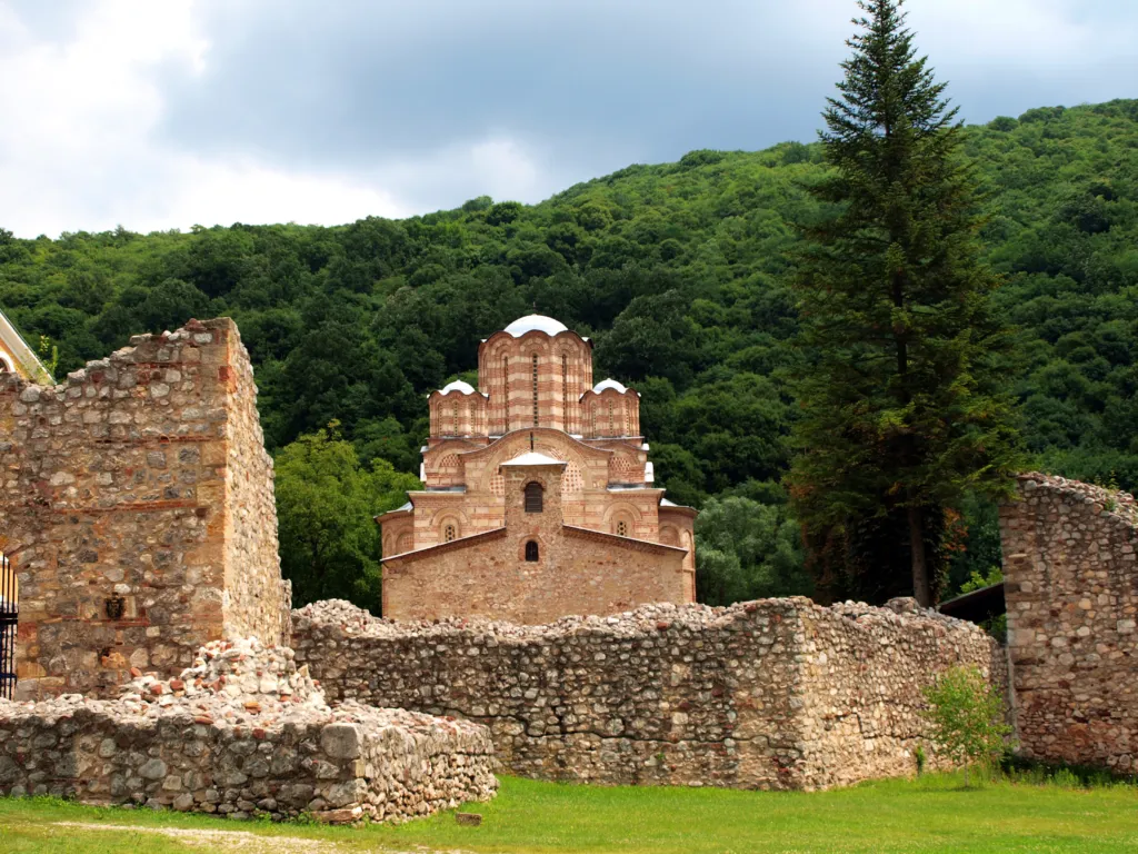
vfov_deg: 30.3
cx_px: 569
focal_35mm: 48
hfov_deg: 39.7
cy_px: 427
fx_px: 1578
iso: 100
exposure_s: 1/125
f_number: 5.6
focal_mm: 24
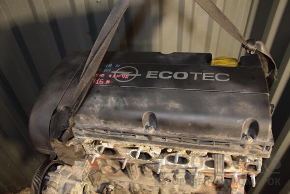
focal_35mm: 32
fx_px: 254
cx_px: 145
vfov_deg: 41.7
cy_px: 97
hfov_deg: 59.5
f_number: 5
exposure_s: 1/125
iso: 800
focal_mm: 21
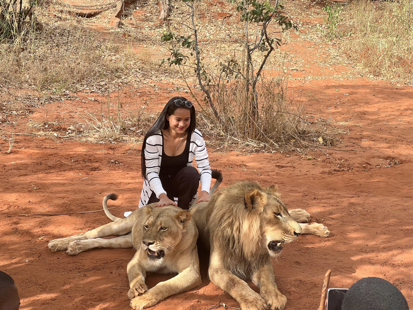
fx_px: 919
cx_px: 206
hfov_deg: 25.3
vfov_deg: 19.1
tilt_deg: -11.7
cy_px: 155
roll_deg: -6.0
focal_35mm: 77
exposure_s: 1/176
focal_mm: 9
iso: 32
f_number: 2.8
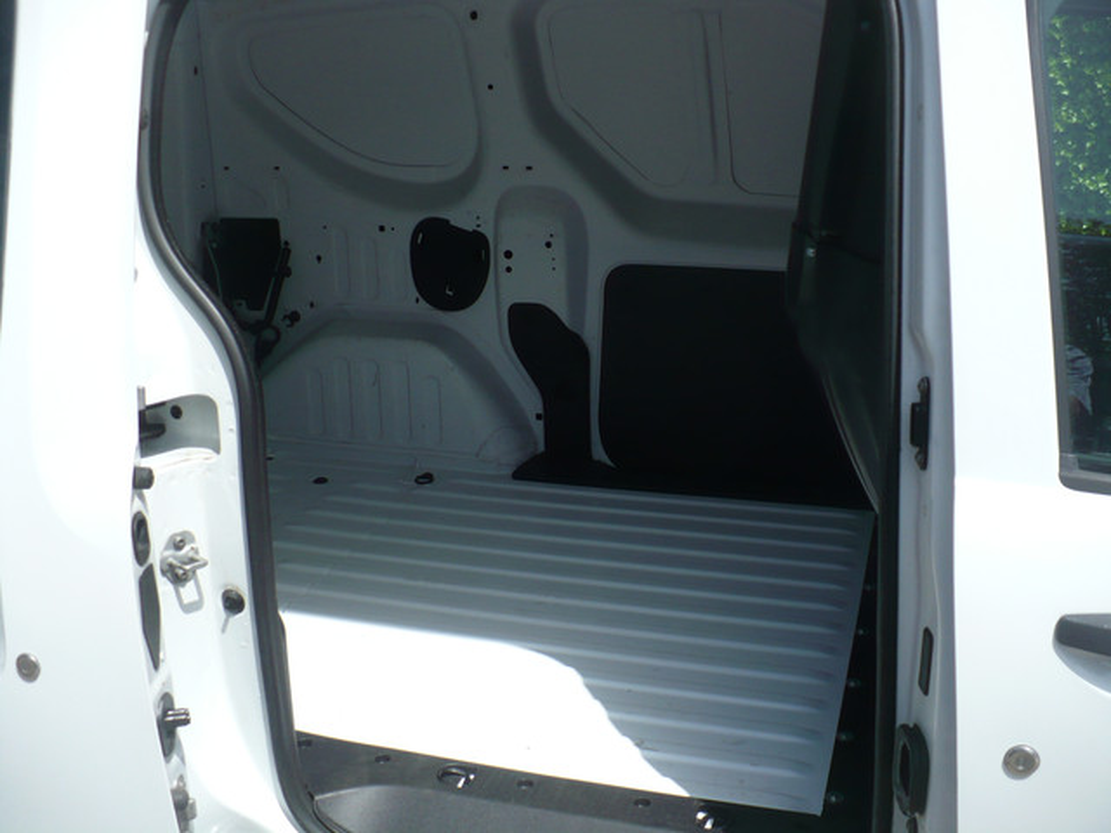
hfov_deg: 50.1
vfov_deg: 38.7
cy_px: 416
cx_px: 556
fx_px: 1188
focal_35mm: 37
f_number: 2.8
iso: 100
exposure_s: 1/1300
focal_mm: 6.1
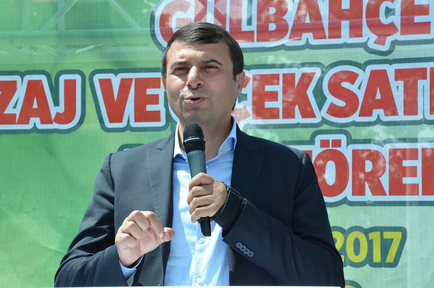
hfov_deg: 15.2
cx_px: 217
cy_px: 144
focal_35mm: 135
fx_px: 1624
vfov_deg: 10.1
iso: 1600
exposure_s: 1/800
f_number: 14
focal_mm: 90
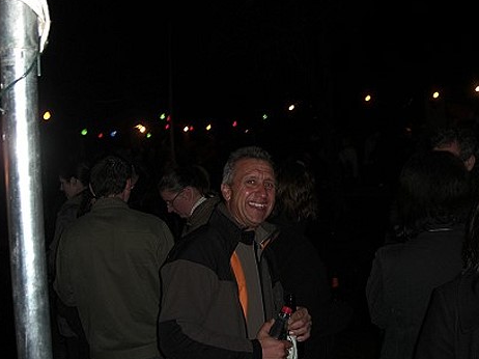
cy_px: 176
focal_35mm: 44
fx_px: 609
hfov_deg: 43.0
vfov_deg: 32.8
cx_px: 241
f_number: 2.8
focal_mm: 7.9
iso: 200
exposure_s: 1/60
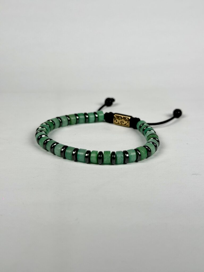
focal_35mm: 48
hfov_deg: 30.3
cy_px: 136
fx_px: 377
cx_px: 102
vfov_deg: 39.7
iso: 64
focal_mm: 6.76
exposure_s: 1/10526
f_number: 1.78
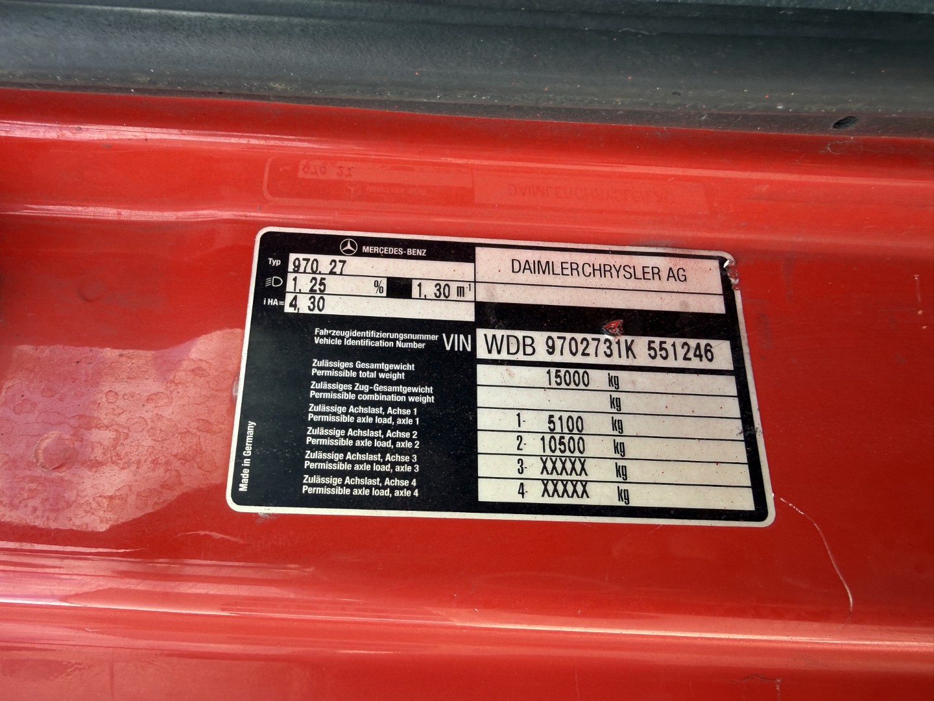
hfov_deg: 71.6
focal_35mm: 24
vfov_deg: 56.8
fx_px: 648
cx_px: 467
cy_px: 350
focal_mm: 2.22
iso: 40
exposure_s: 1/130
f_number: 2.2
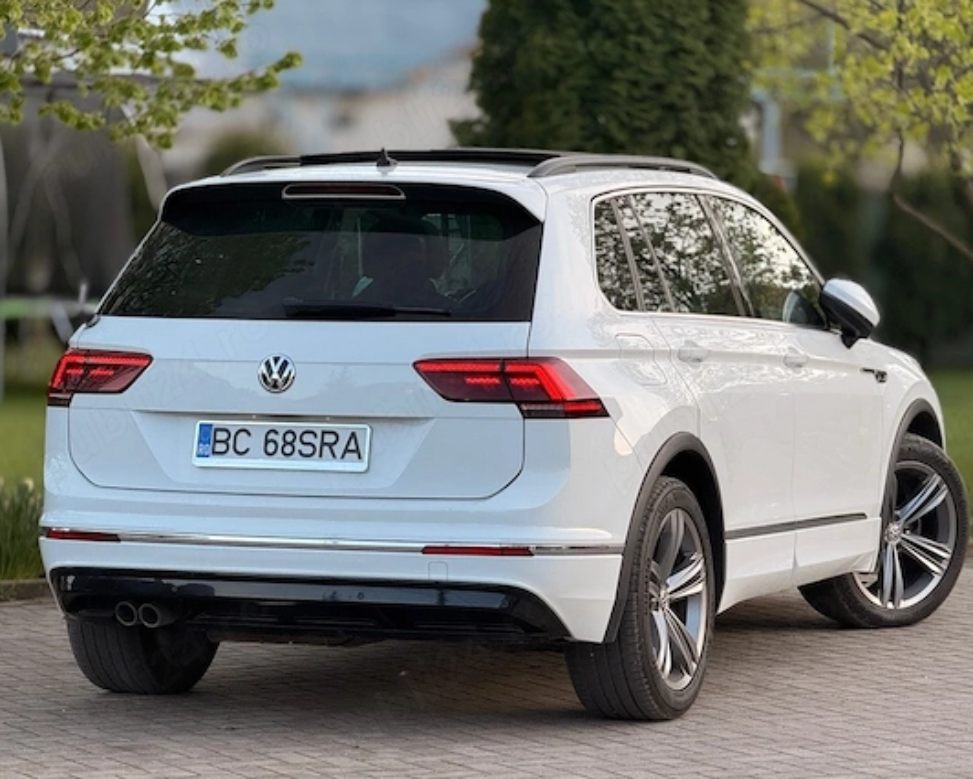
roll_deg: -0.4
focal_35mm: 132
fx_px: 3803
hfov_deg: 14.6
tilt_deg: -2.0
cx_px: 508
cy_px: 404
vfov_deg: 11.7
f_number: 2.8
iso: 50
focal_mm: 15.66
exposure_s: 1/202
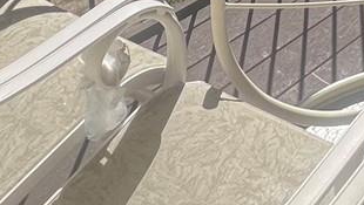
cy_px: -414
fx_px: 705
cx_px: 526
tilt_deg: -4.6
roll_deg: +1.4
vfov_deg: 10.9
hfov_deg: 23.8
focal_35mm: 73
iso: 32
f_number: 1.8
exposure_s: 1/1754
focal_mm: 1.57
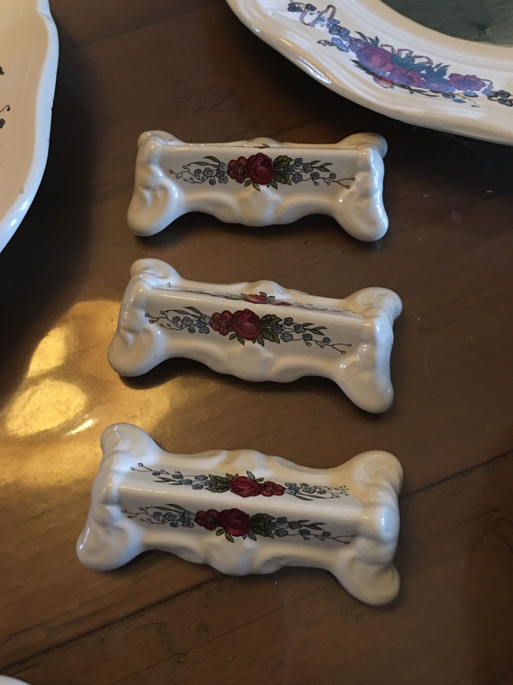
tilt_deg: -69.8
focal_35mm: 30
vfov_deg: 60.0
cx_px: 252
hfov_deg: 46.8
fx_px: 593
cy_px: 336
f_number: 2.2
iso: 100
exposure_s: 1/4
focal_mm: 4.15
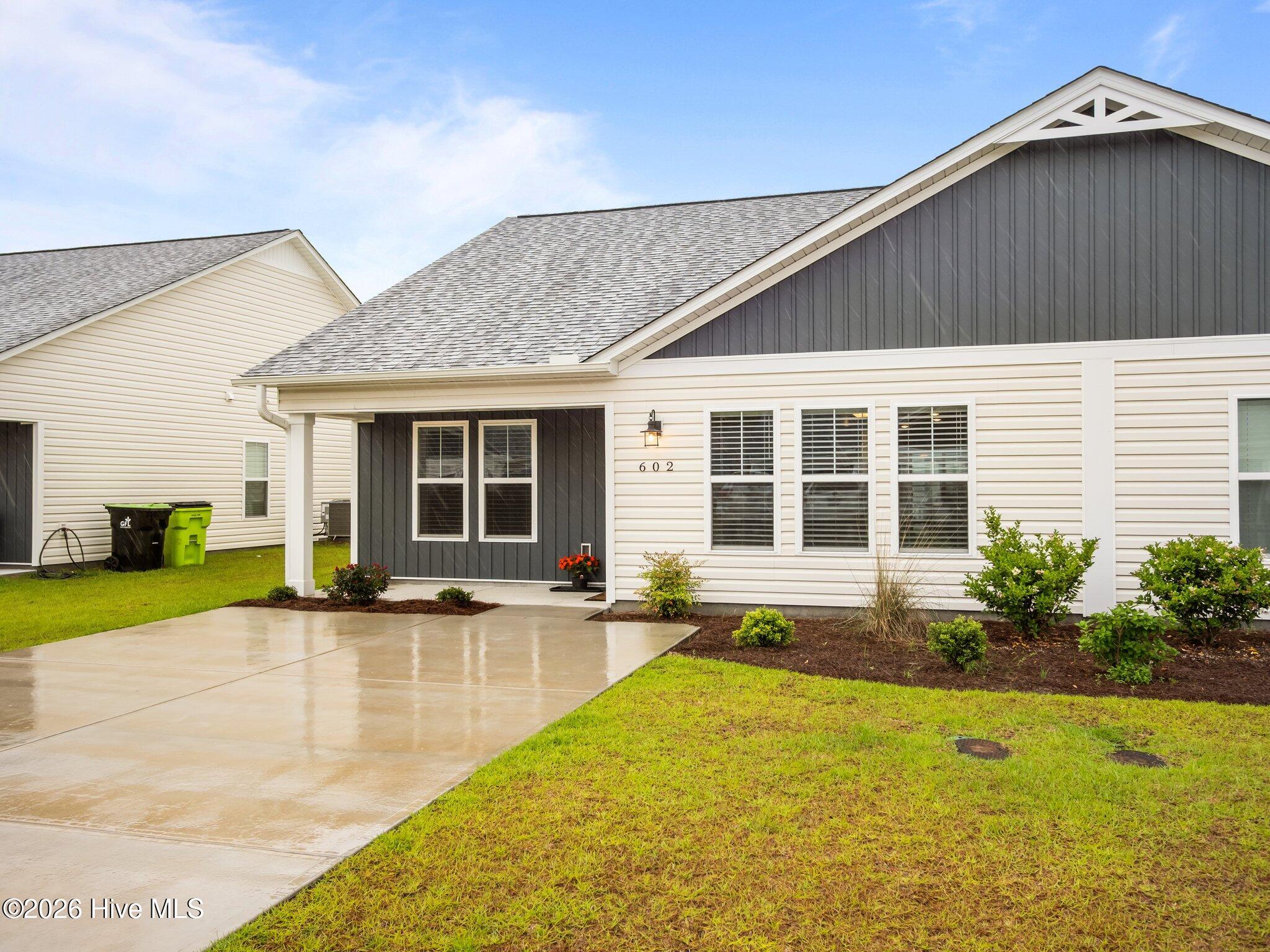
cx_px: 635
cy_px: 476
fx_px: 1027
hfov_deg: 63.4
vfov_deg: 49.7
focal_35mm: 28
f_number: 5.6
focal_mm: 14
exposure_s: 1/160
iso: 200
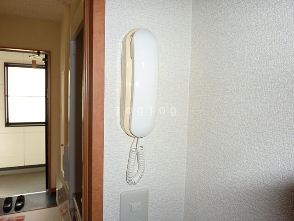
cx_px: 147
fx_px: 212
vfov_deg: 54.9
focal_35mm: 25
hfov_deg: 69.4
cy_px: 110
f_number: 3.3
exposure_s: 1/30
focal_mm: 4.1
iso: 100
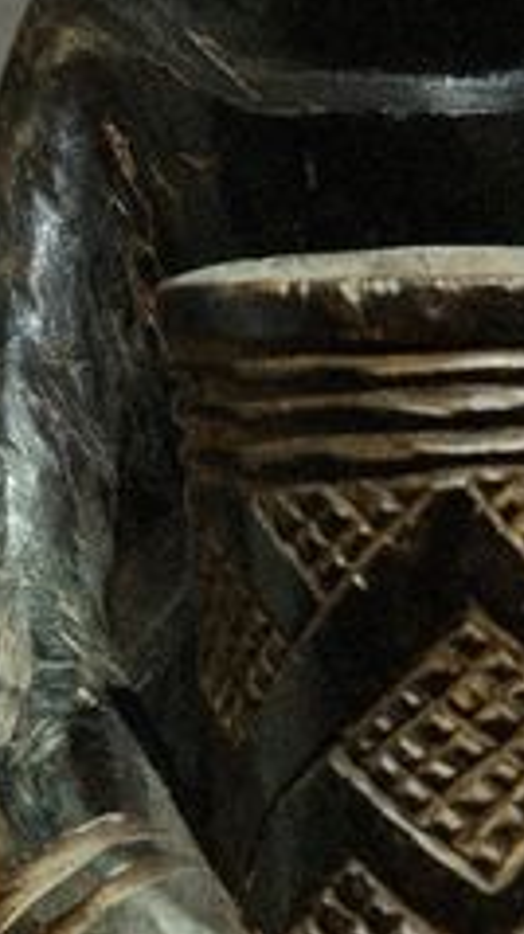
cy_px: 481
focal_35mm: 325
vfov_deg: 6.6
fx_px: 8048
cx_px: 334
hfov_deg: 3.7
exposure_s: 1/60
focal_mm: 39
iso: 640
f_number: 3.6
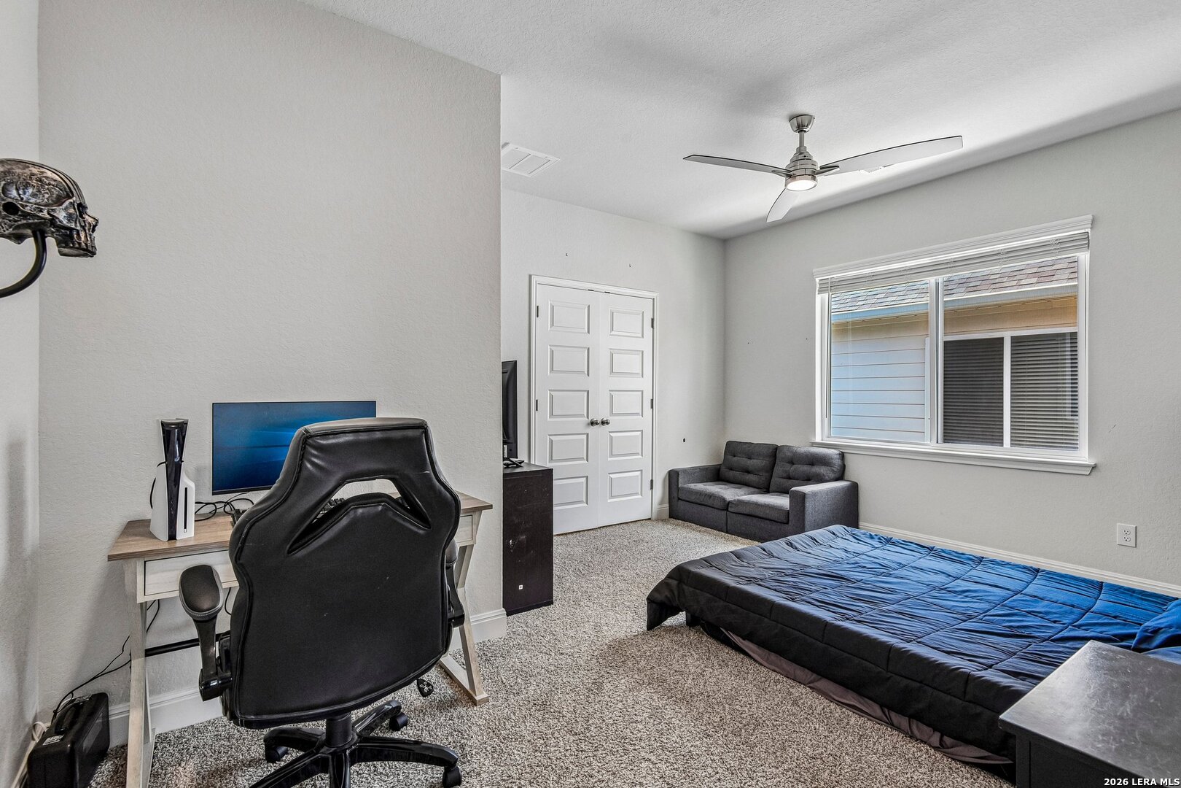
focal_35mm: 16
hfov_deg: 96.7
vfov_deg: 73.7
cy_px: 394
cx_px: 590
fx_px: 525
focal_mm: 16
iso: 900
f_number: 8
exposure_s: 1/15
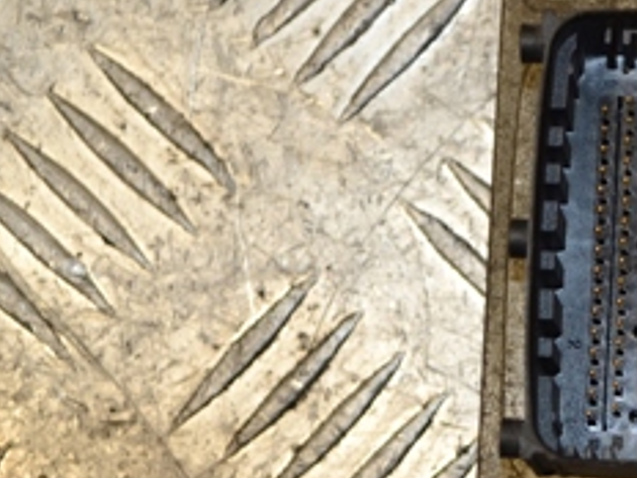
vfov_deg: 8.9
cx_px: 821
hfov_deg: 11.5
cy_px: 357
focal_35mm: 167
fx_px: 3073
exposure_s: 1/125
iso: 280
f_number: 5.3
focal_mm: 42
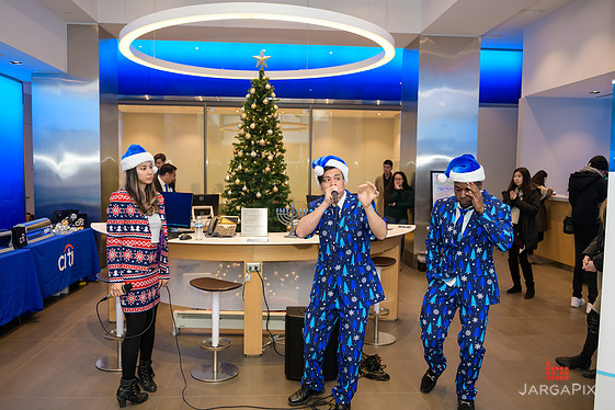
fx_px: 512
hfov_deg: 61.9
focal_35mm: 30
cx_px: 306
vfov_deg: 43.6
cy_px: 207
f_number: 3.2
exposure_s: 1/125
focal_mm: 29
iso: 400
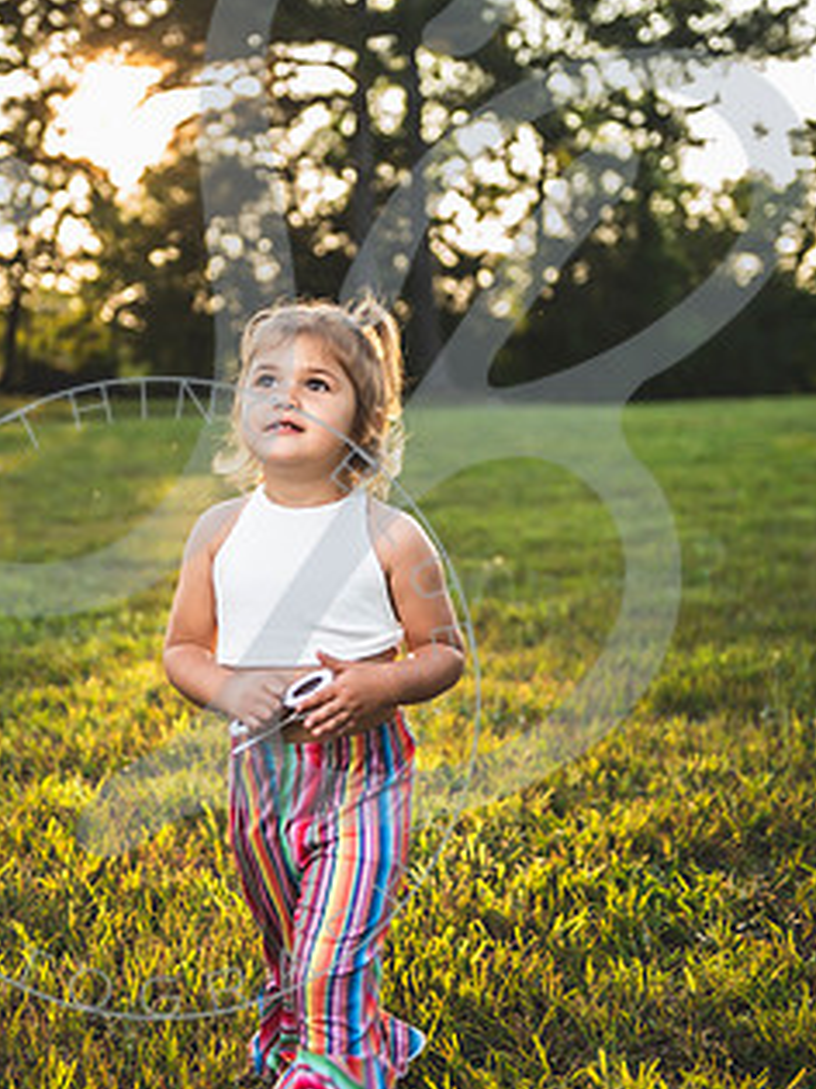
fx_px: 2076
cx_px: 315
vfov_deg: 29.3
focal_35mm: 66
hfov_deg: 22.2
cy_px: 436
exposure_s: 1/200
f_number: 2.8
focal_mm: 48
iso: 100
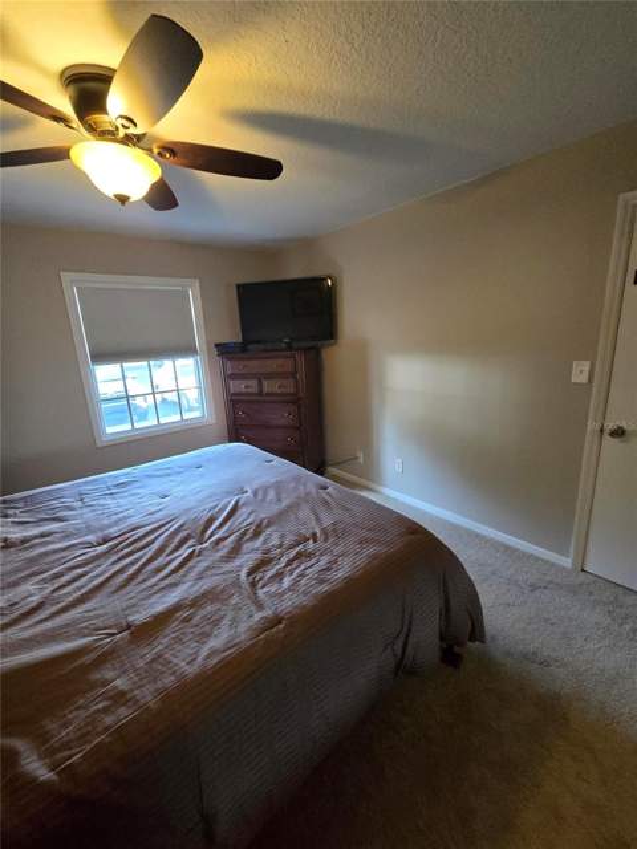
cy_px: 424
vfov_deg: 106.2
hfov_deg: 89.9
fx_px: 319
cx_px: 318
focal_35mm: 13
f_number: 2.2
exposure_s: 1/60
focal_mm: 2.2
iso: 800
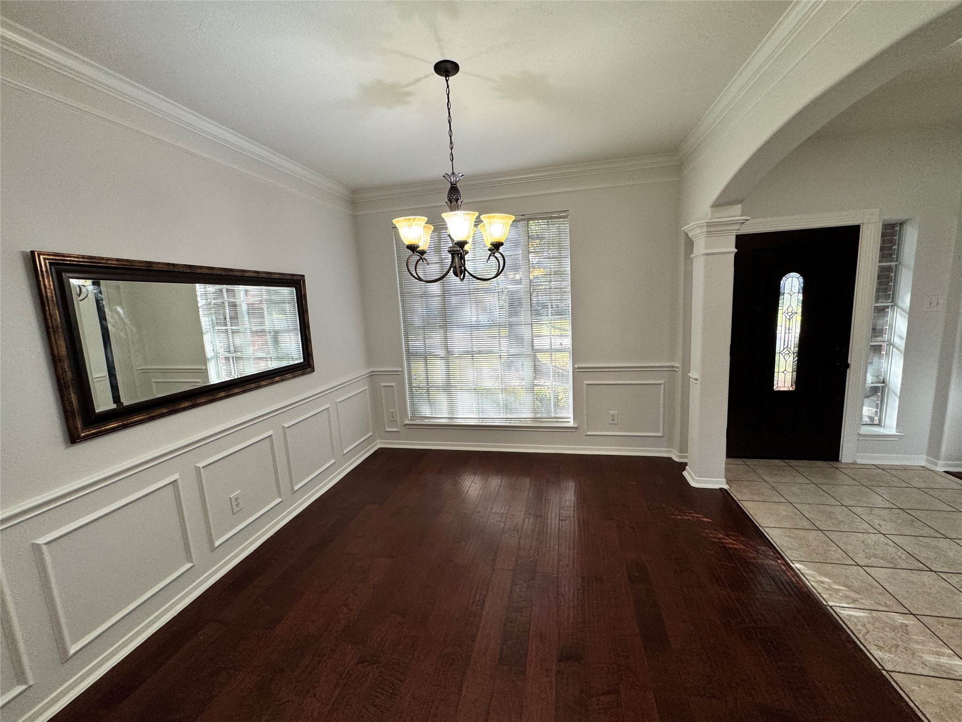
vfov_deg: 85.7
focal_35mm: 14
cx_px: 481
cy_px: 361
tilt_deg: -9.4
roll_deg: +3.6
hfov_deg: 102.1
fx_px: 389
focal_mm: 2.22
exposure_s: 1/120
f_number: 2.2
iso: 125
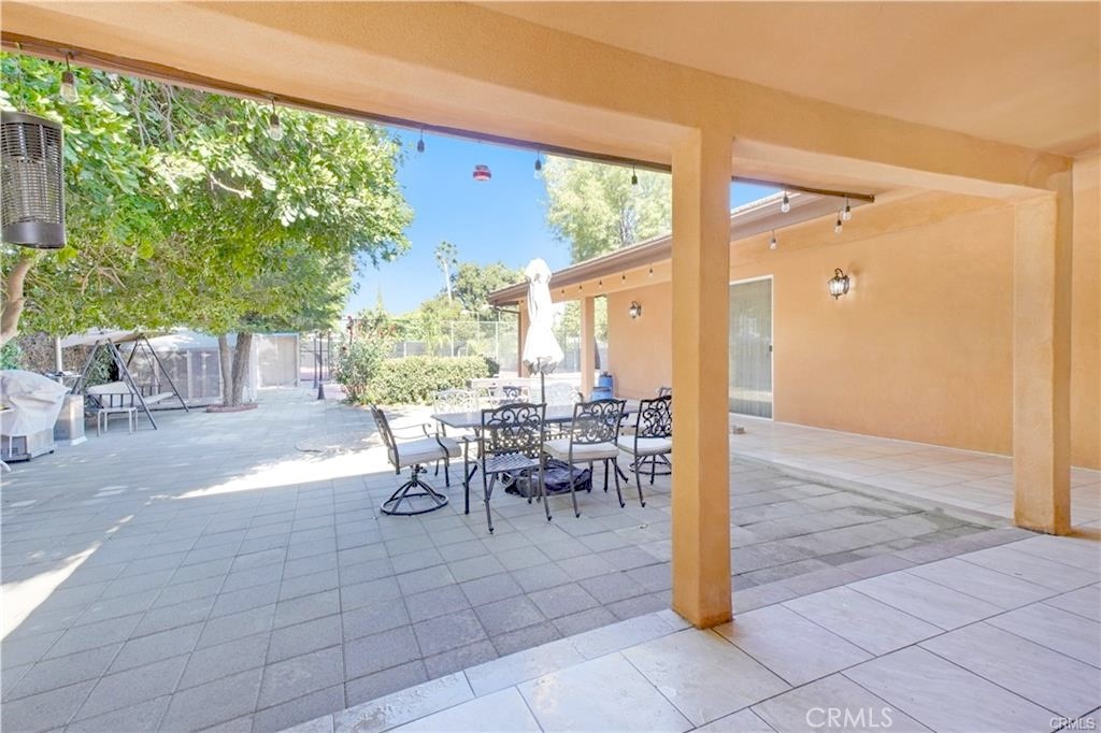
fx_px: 459
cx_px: 550
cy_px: 366
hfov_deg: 100.4
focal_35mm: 15
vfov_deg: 77.3
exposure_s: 1/250
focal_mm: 10
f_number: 8
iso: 500
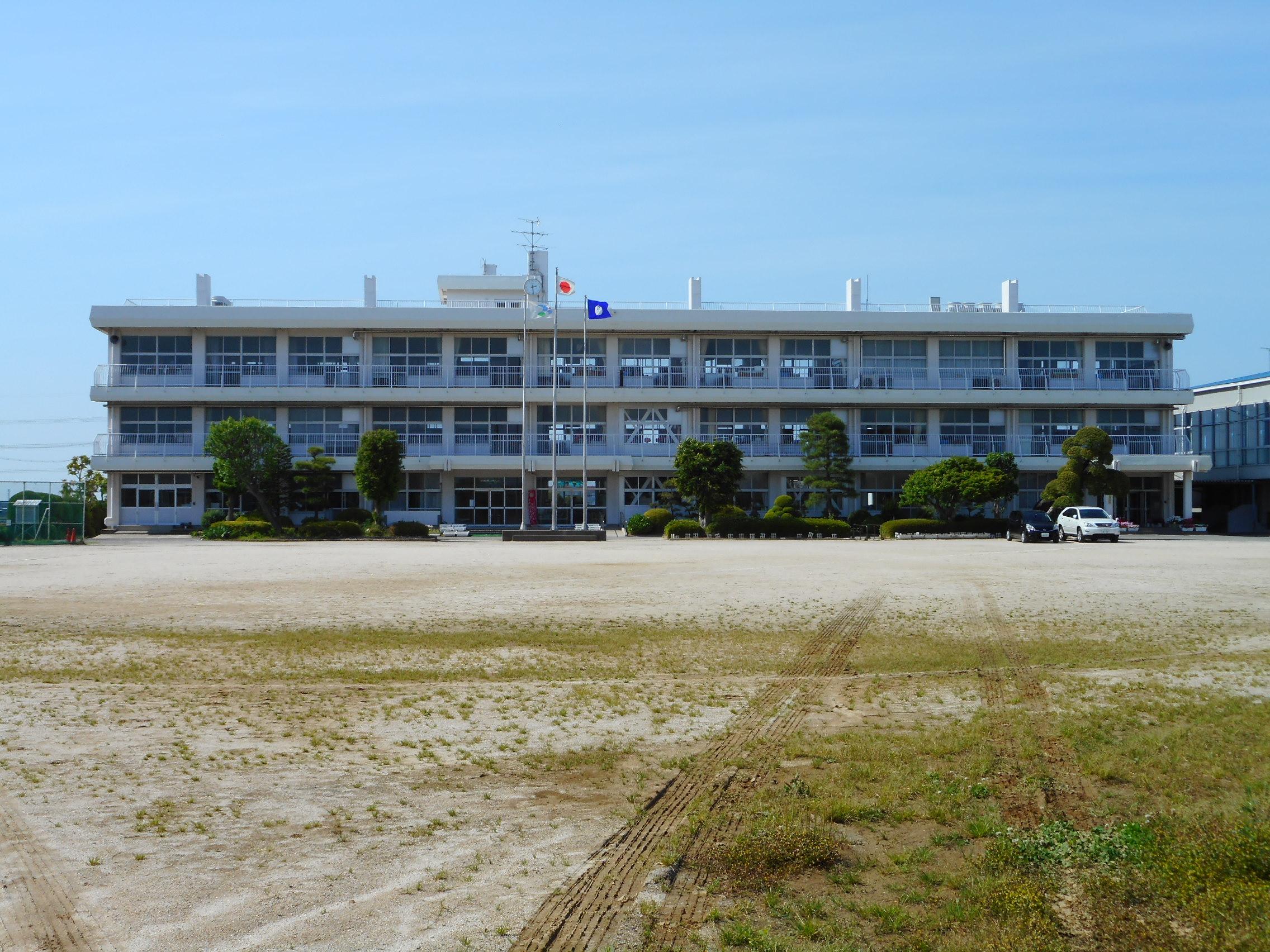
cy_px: 476
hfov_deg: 37.5
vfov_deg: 28.6
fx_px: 1871
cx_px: 635
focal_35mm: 51
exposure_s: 1/500
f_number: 4.9
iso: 80
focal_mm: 9.1
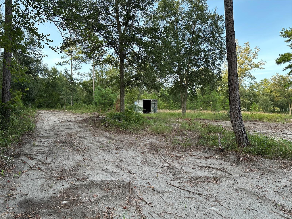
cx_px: 146
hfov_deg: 71.6
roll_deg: +0.5
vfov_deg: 56.8
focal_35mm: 24
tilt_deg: +0.9
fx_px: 202
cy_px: 110
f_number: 1.78
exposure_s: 1/199
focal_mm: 6.86
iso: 80
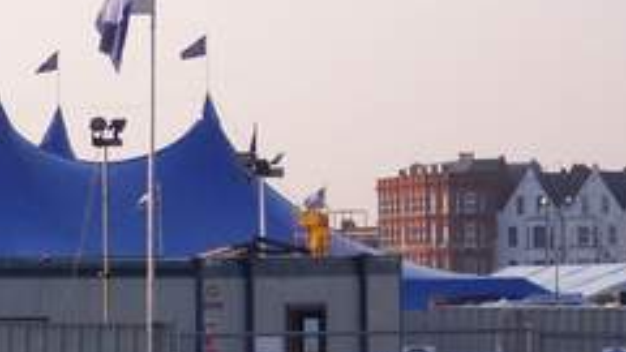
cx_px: -44
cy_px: 143
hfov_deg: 6.5
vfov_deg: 3.7
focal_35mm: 331
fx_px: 5494
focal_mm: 24
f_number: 4.8
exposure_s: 1/350
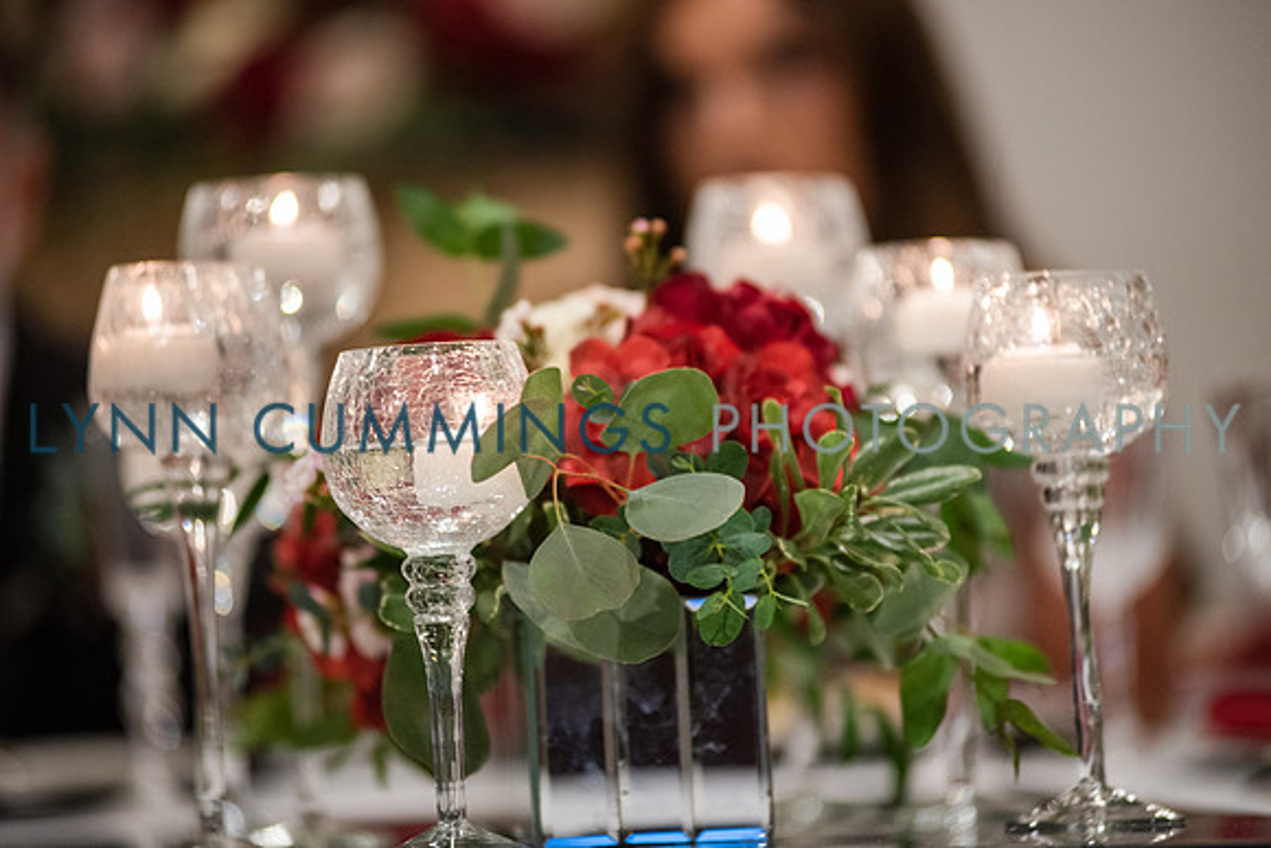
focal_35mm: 185
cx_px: 636
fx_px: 6533
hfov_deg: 11.1
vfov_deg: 7.4
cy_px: 424
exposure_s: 1/160
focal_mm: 185
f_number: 2.8
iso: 1250
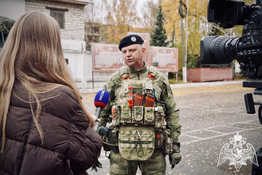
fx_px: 317
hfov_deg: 45.0
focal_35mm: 44
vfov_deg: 30.8
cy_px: 88
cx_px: 131
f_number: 4.5
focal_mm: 29
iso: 200
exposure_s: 1/160
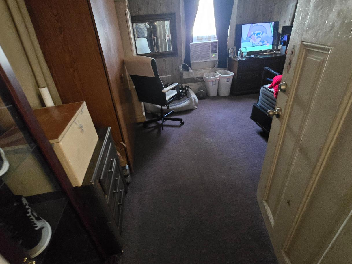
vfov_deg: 77.9
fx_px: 163
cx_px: 171
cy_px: 120
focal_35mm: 16
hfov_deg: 94.5
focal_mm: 2.2
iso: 2500
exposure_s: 1/24
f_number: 2.2
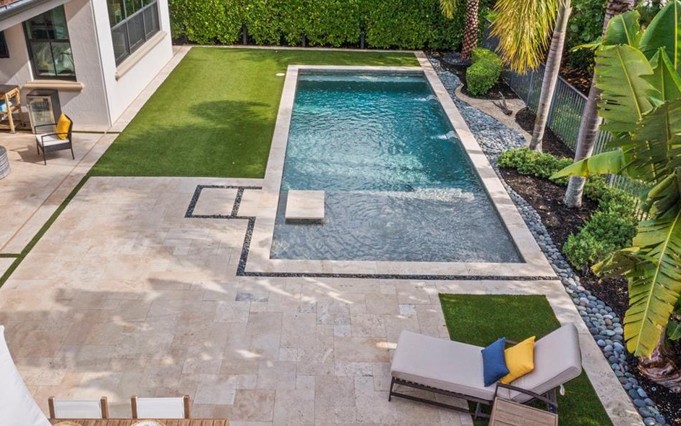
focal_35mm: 31
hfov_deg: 61.2
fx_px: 575
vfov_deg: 40.5
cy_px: 184
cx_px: 321
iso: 400
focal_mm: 10.26
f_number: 8
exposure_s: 1/800
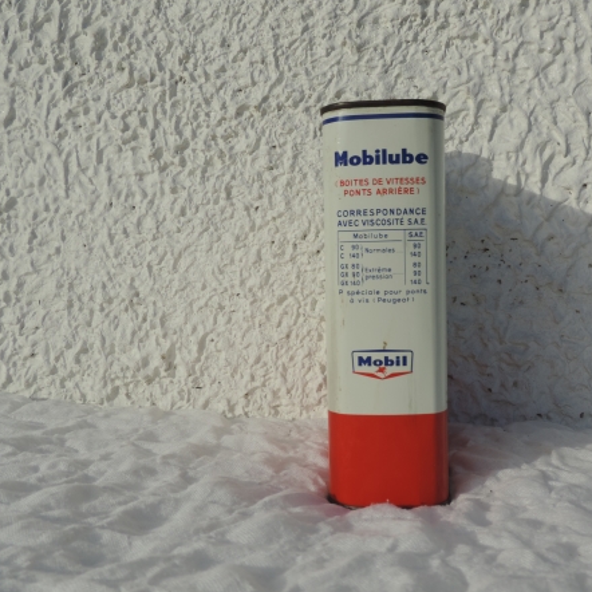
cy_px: 300
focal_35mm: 36
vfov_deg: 46.0
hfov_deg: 45.9
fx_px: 697
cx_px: 339
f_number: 3.1
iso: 80
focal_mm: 5.3
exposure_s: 1/1600
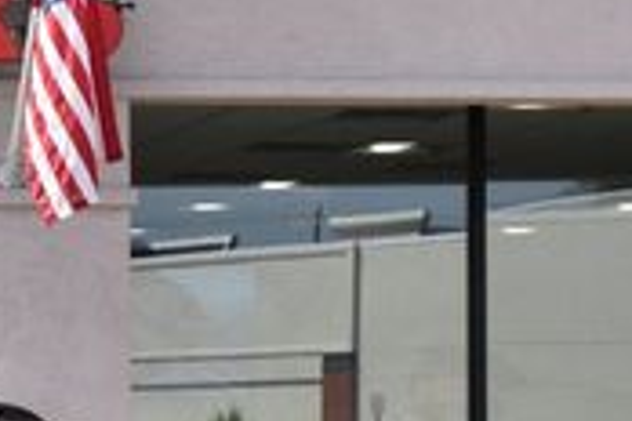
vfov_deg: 7.3
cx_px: -432
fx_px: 3300
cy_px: 450
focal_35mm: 188
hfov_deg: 10.4
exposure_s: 1/400
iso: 400
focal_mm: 34
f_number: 11
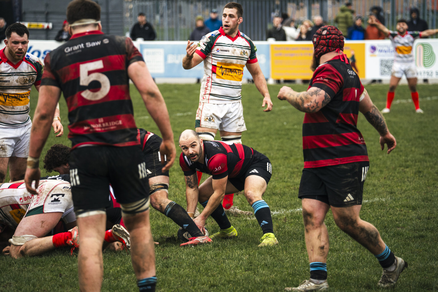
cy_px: 146
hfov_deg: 7.9
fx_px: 3186
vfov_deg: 5.2
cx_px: 219
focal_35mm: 262
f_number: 6.3
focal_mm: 261.9
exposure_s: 1/1000
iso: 800
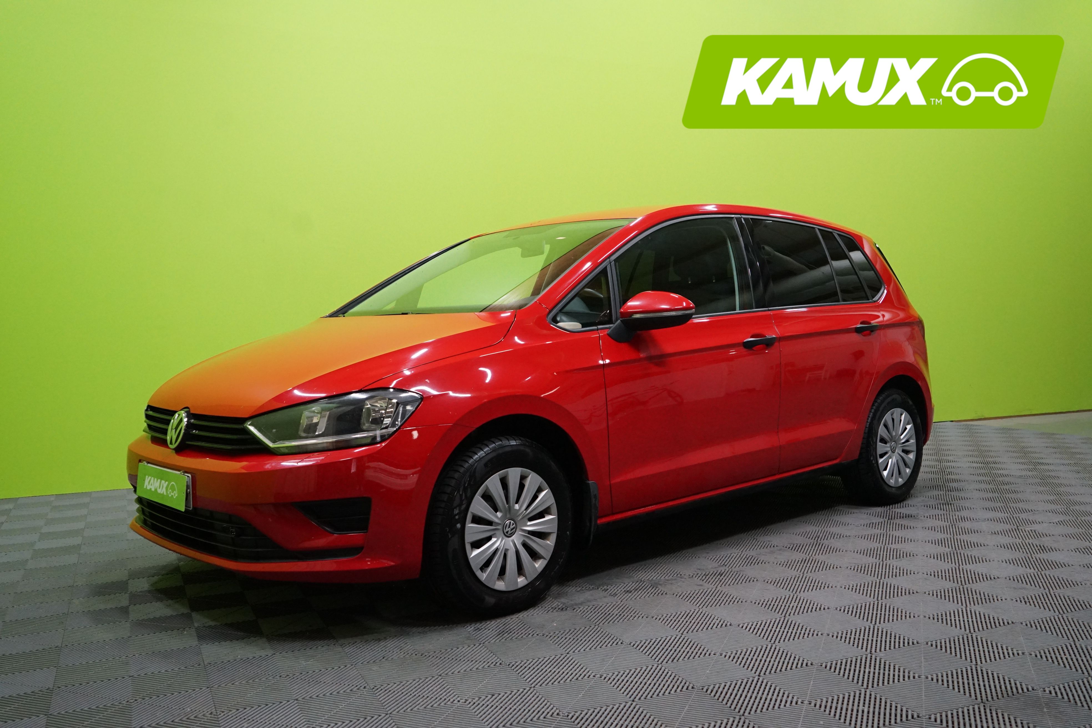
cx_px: 546
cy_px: 364
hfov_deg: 60.3
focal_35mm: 31
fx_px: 940
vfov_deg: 42.3
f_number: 4.5
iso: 4000
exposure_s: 1/400
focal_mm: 31
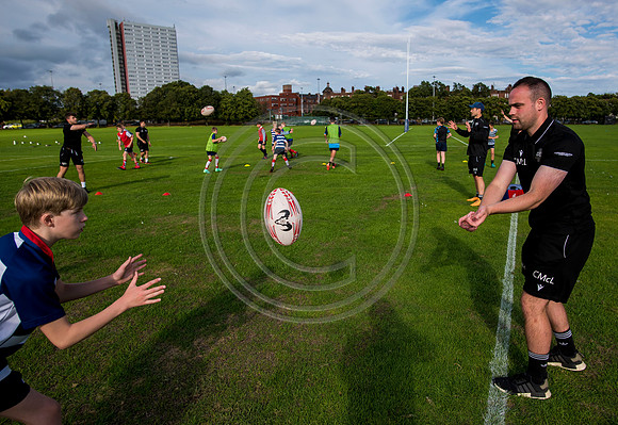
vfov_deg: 58.2
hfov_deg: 77.8
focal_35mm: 22
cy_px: 196
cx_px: 343
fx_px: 381
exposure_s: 1/2000
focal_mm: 20
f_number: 4
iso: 250
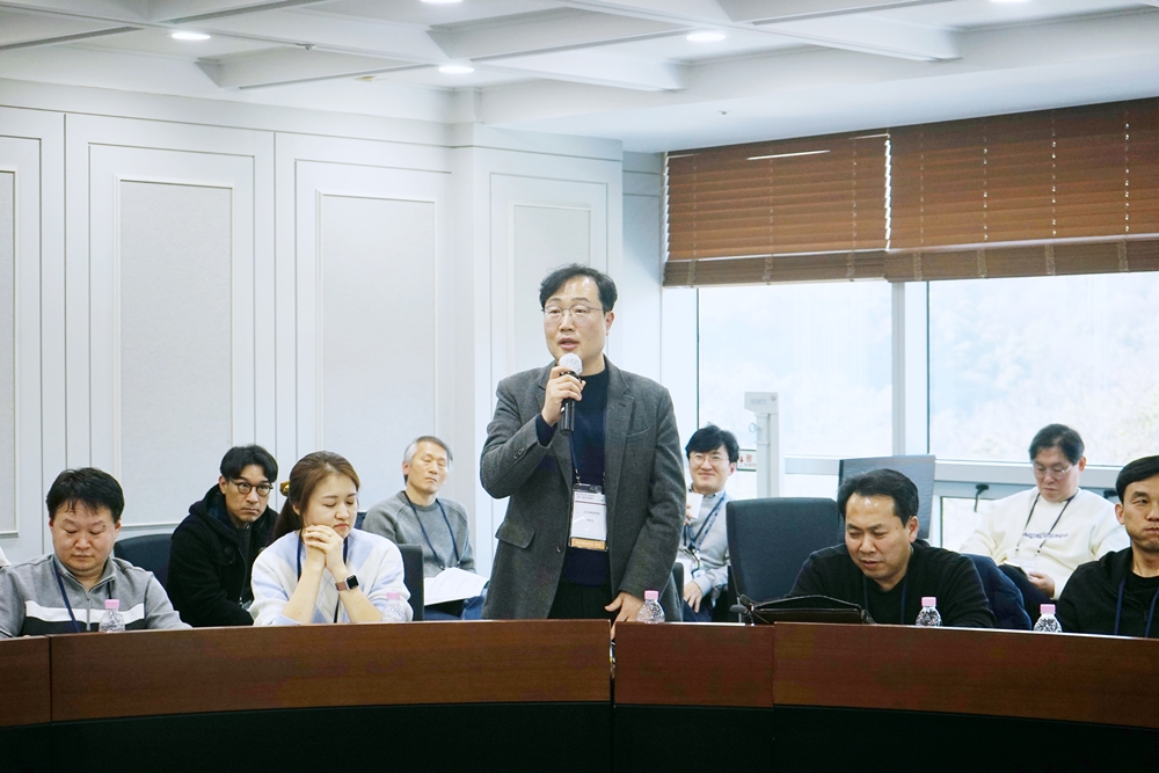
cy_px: 386
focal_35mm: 70
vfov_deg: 19.5
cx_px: 580
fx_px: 2254
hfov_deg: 28.8
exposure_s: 1/100
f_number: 6.3
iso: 400
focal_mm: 70
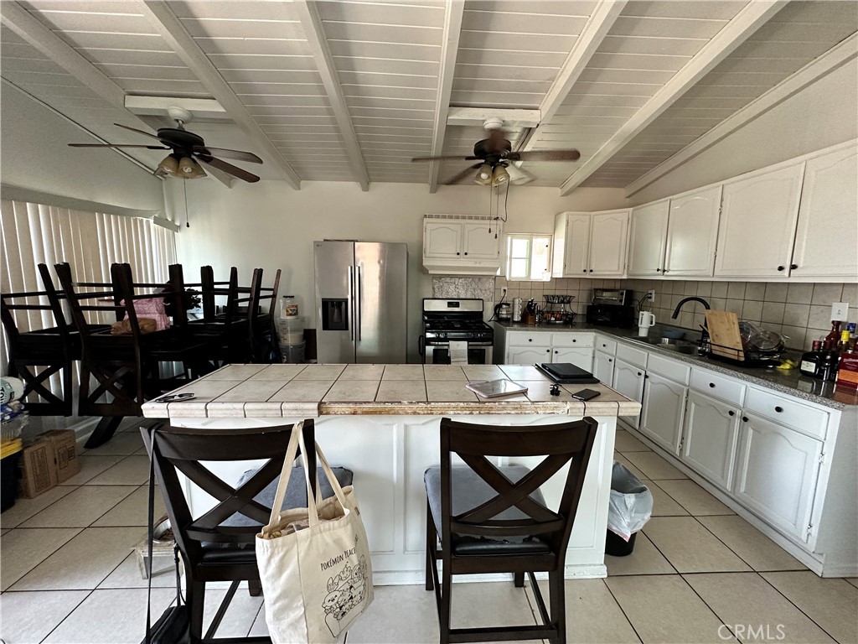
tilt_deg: -8.0
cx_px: 429
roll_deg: -0.9
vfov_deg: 85.7
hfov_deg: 102.1
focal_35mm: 14
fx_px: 347
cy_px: 322
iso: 320
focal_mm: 2.22
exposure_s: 1/98
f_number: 2.2
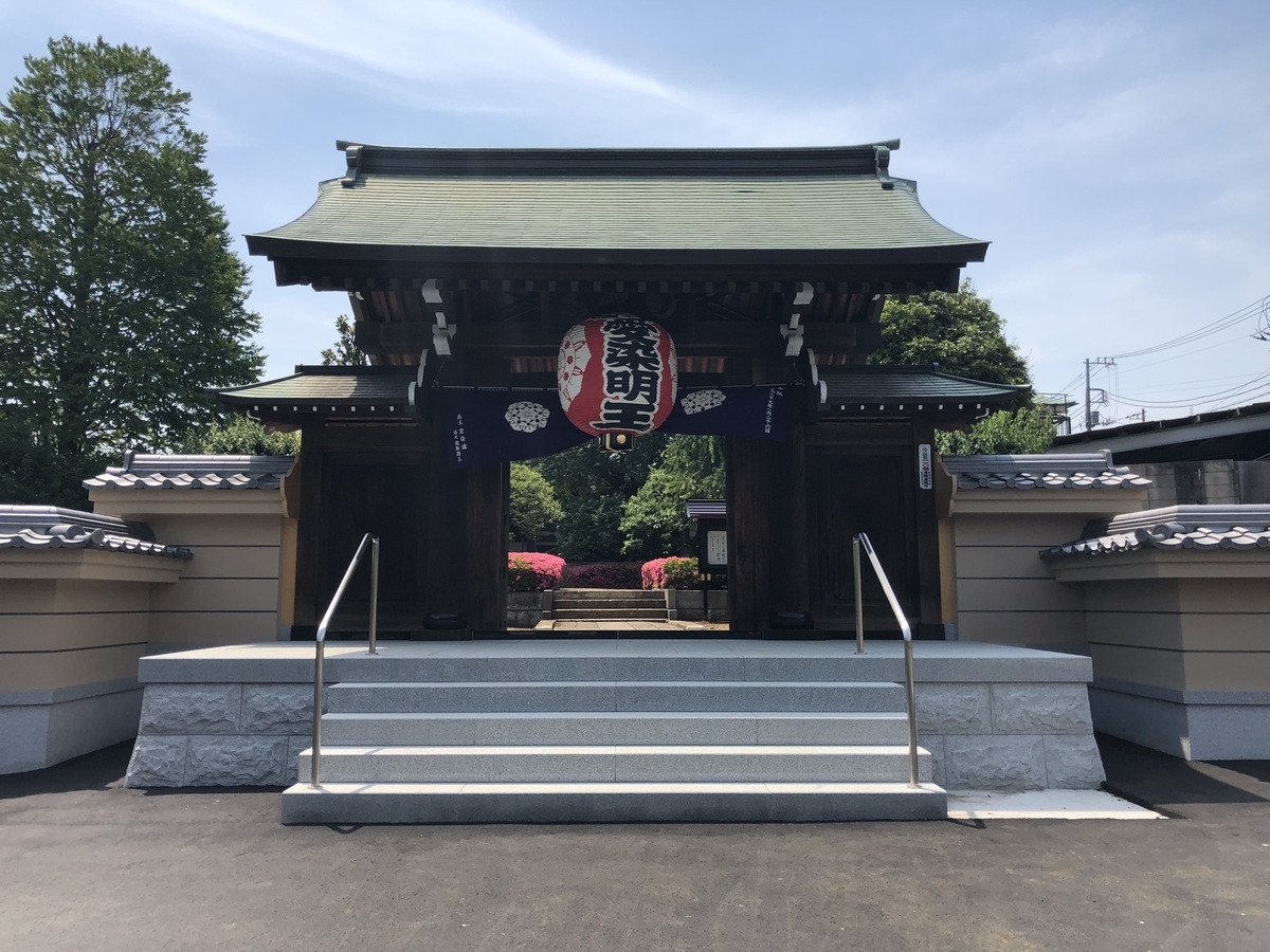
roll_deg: +0.2
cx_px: 635
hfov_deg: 63.4
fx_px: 1027
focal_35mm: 28
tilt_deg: +7.3
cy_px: 476
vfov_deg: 49.7
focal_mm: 3.99
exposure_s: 1/1736
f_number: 1.8
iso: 20
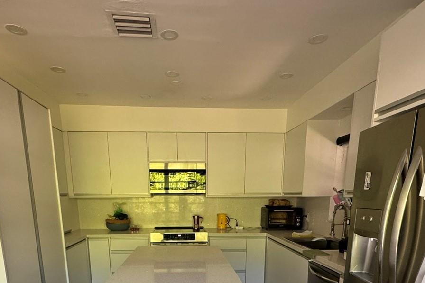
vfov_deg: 43.9
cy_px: 268
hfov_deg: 69.4
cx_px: 201
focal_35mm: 26
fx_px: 307
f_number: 2.2
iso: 320
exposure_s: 1/99
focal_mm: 2.22
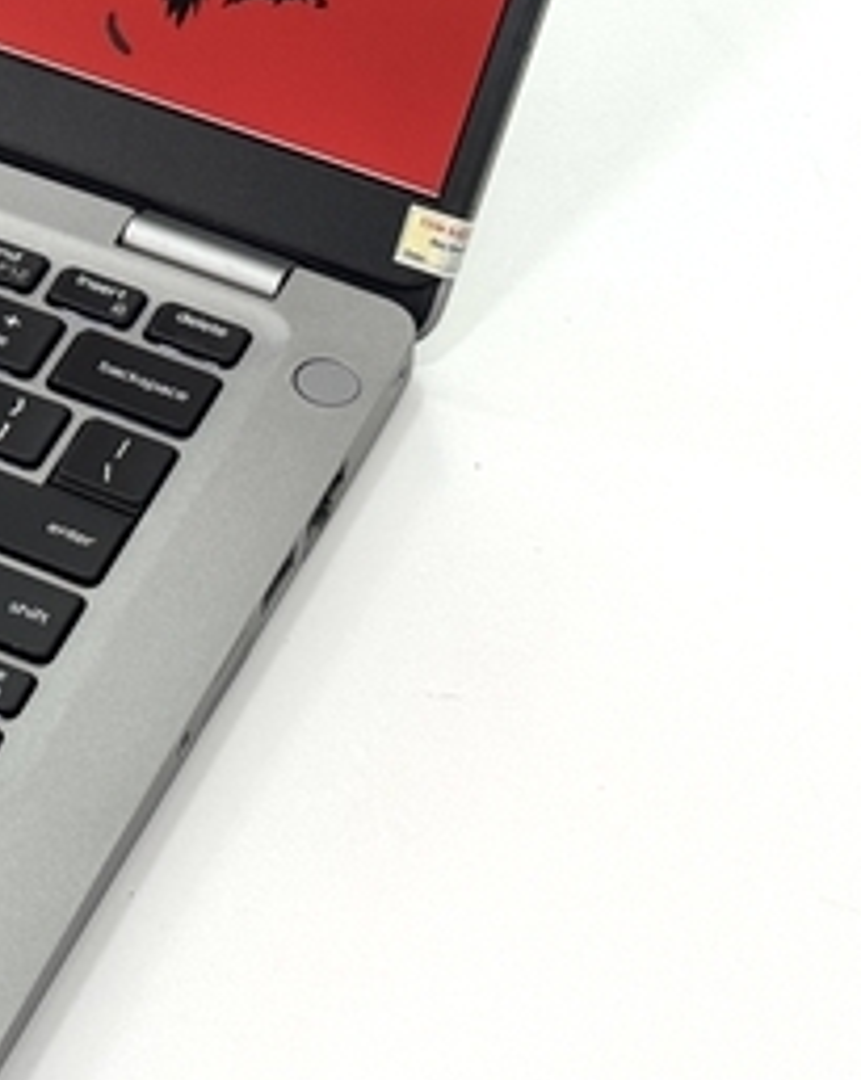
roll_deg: +3.1
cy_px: 17
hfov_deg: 10.0
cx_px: -638
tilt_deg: -39.9
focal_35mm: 146
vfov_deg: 13.1
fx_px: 4659
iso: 64
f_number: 1.78
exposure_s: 1/121
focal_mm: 6.76
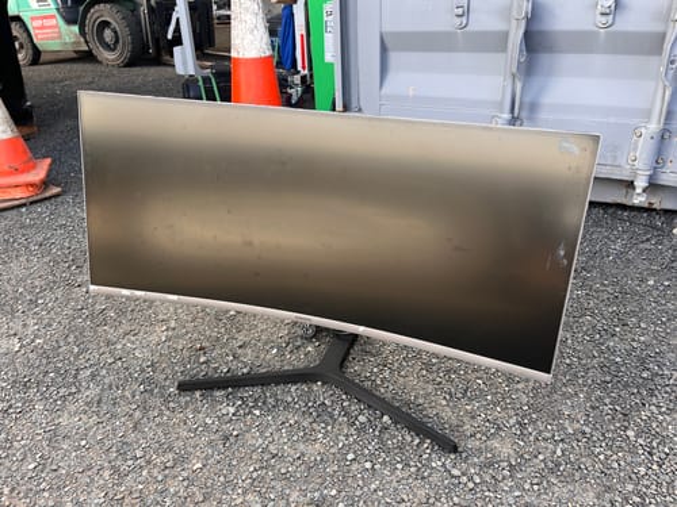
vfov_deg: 53.1
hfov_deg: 67.3
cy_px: 254
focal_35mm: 26
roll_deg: +2.4
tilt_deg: -22.2
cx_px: 338
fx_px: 508
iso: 32
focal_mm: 5.1
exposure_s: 1/144
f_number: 1.6
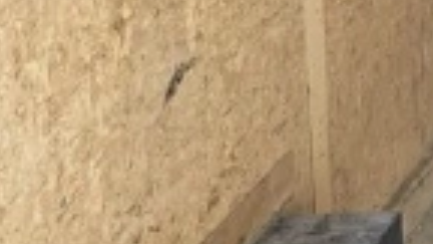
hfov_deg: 12.1
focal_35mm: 145
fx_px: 1665
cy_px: -374
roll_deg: -0.1
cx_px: 1007
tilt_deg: -7.4
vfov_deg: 7.7
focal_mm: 6.76
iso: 200
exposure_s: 1/63
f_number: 1.78
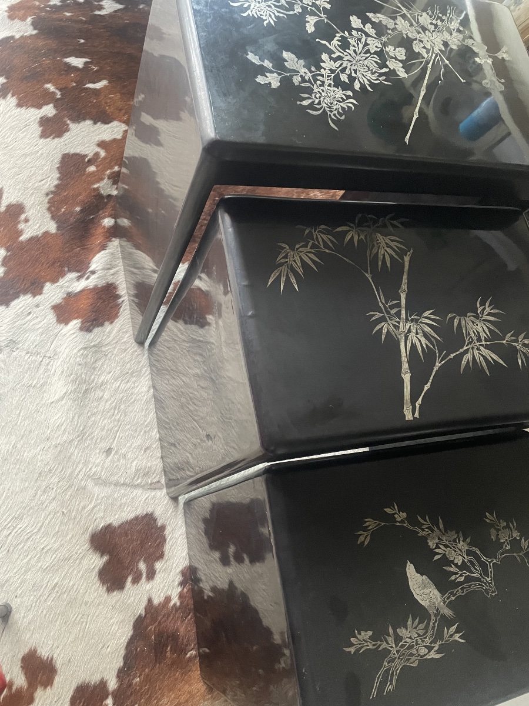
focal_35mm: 26
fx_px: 530
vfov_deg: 67.3
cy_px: 353
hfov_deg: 53.1
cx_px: 264
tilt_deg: -64.0
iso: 500
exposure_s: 1/33
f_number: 1.6
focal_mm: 4.2
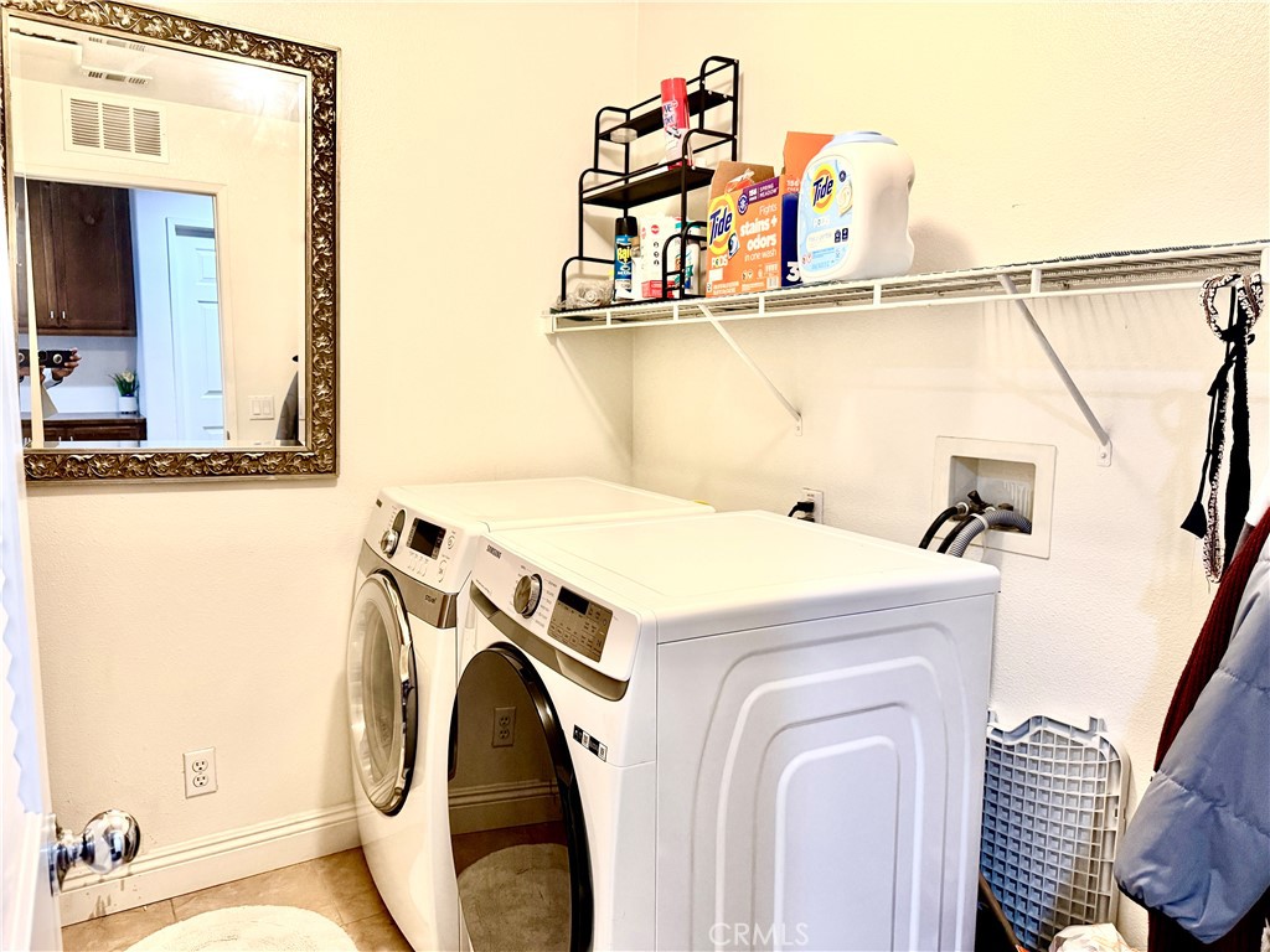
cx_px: 635
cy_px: 476
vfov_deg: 56.8
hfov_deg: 71.6
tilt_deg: -6.0
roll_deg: -0.2
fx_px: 881
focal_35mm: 24
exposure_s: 1/60
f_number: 1.78
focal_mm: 6.76
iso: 320
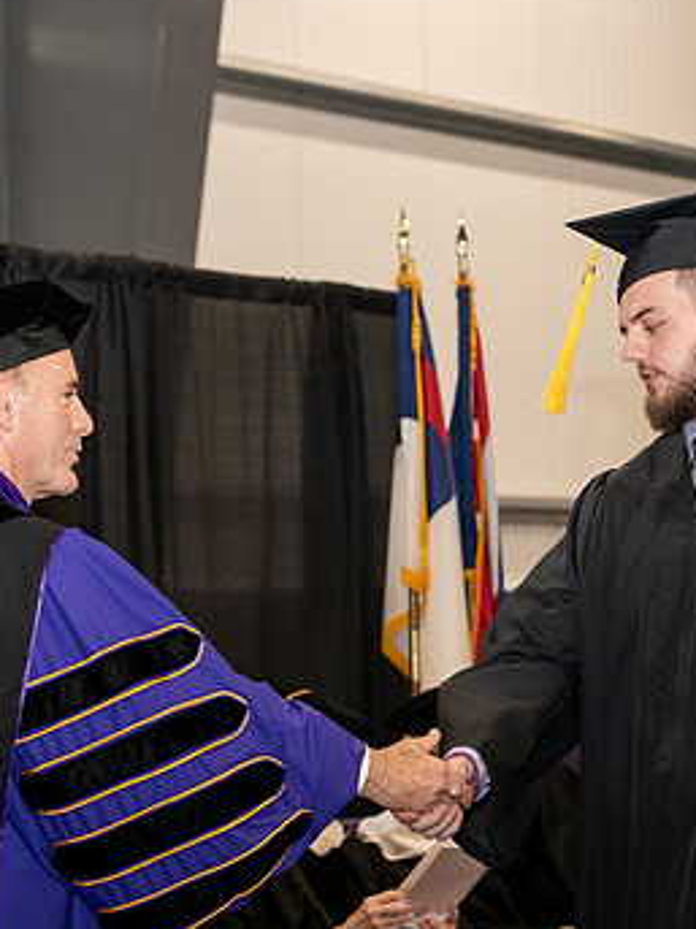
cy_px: 505
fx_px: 3058
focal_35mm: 114
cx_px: 417
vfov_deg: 17.3
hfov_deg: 13.0
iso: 2000
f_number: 5
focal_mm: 70
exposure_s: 1/200
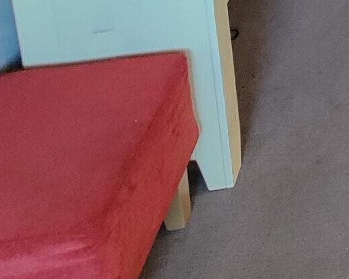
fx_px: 650
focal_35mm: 63
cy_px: -357
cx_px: 610
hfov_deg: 21.3
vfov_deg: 15.6
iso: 320
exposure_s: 1/33
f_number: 2.2
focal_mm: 2.2
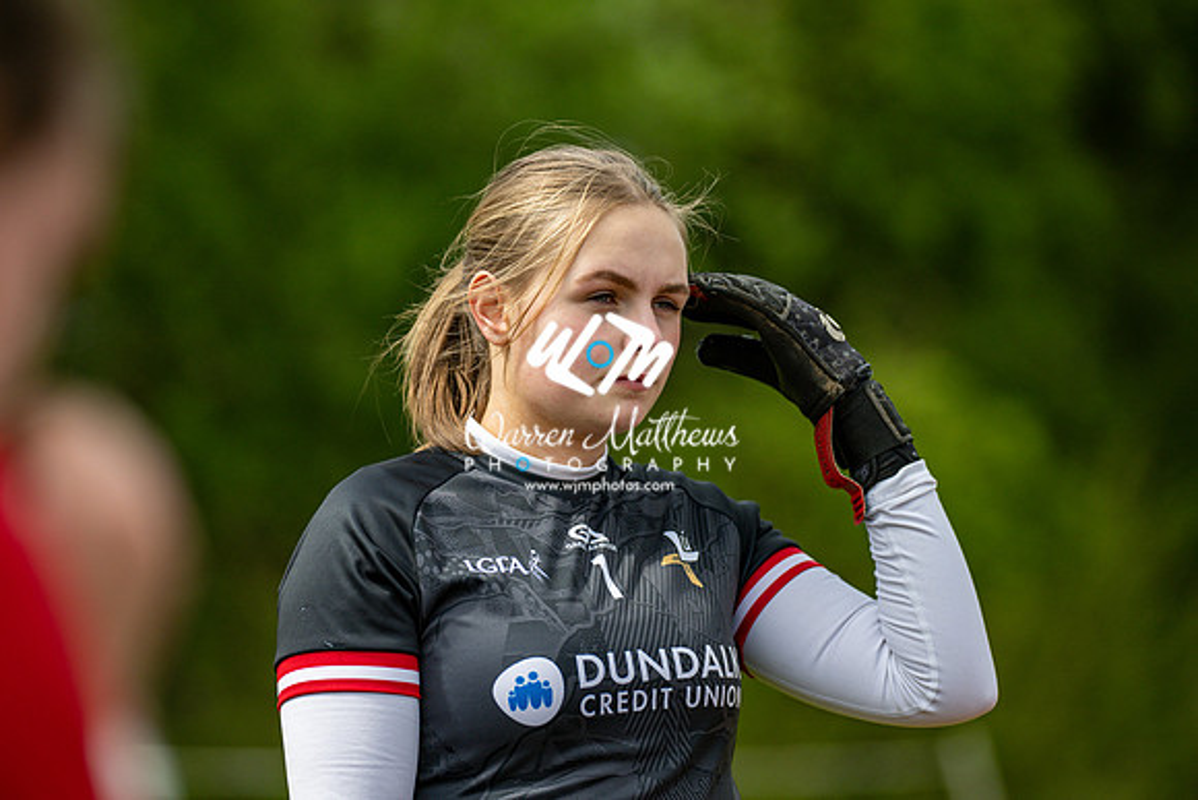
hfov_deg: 9.8
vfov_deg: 6.5
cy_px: 400
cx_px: 599
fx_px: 6990
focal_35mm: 210
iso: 450
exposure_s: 1/5000
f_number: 2.8
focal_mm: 210
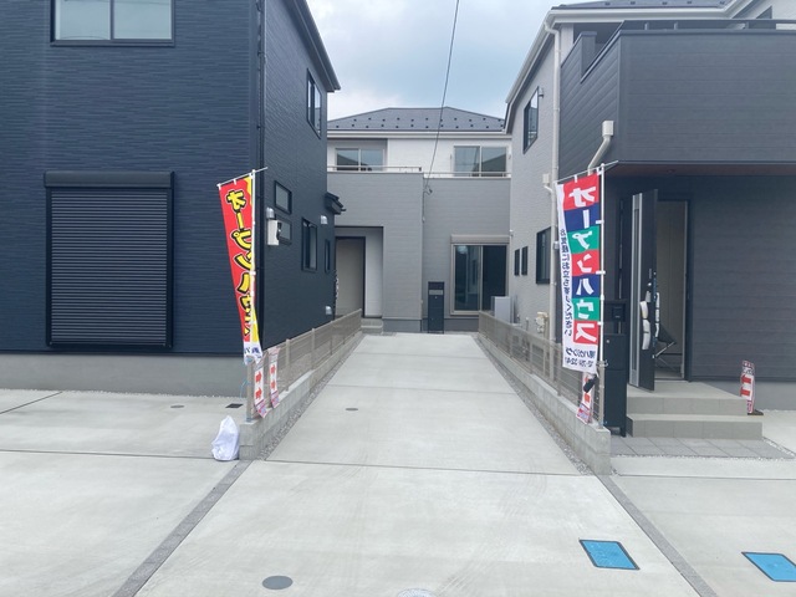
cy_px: 298
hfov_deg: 63.4
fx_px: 644
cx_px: 398
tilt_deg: -0.5
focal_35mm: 28
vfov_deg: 49.7
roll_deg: -0.3
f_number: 1.8
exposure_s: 1/1473
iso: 20
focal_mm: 3.99
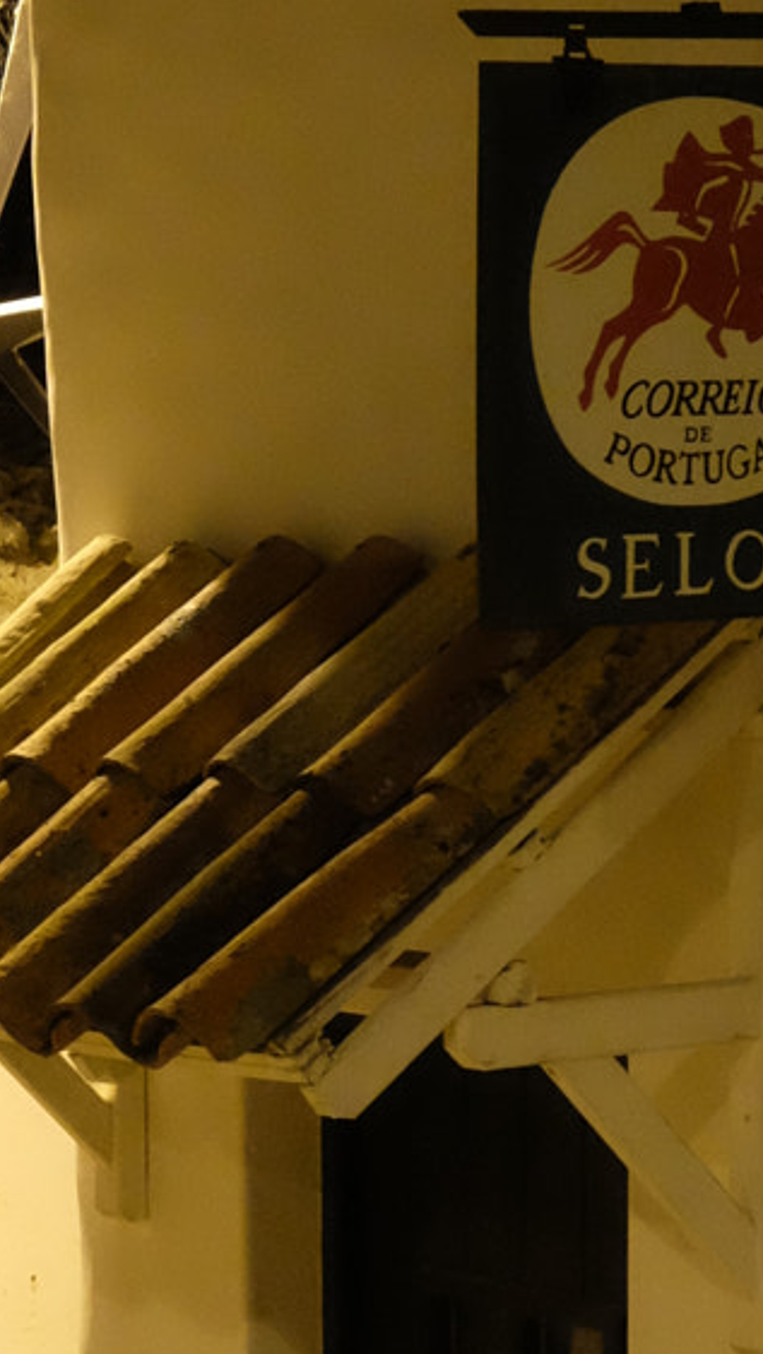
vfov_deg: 16.7
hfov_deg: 9.4
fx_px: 4600
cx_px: 59
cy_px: 808
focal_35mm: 128
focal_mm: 28.9
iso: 6400
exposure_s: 1/28
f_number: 8
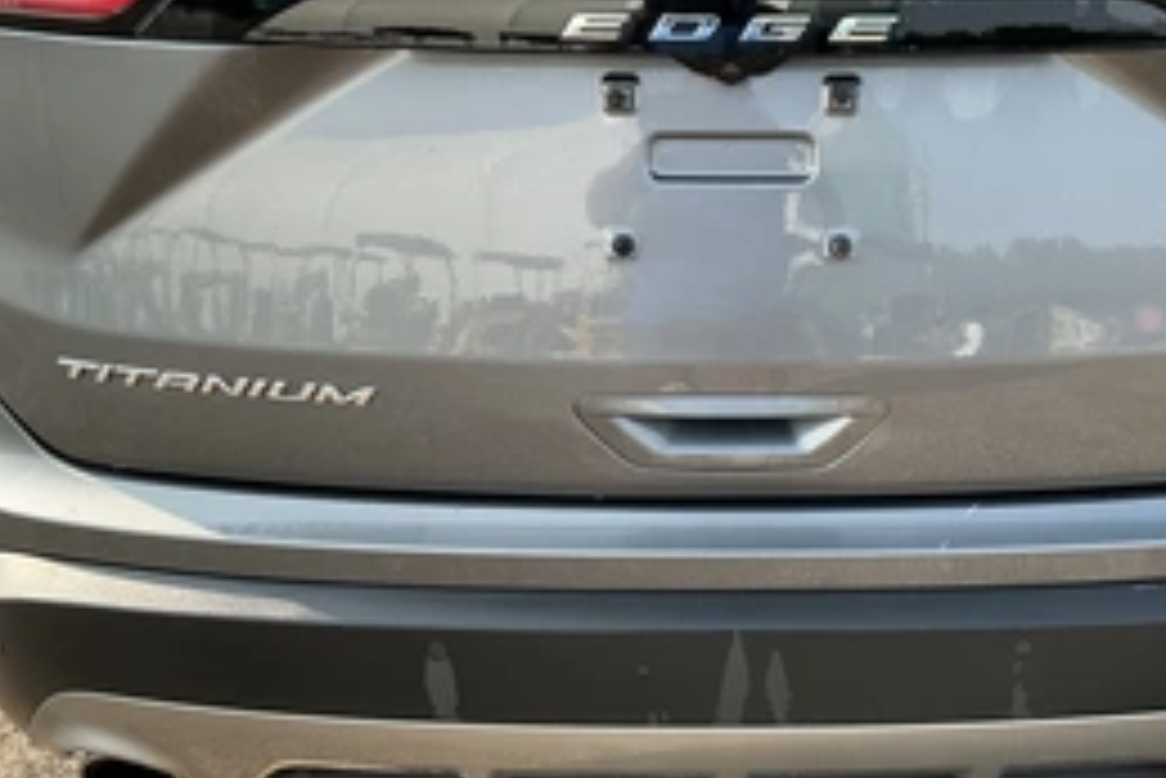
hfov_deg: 43.0
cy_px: 346
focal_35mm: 45
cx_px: 774
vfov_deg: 29.9
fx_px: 1458
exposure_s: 1/256
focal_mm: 3
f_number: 1.8
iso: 25
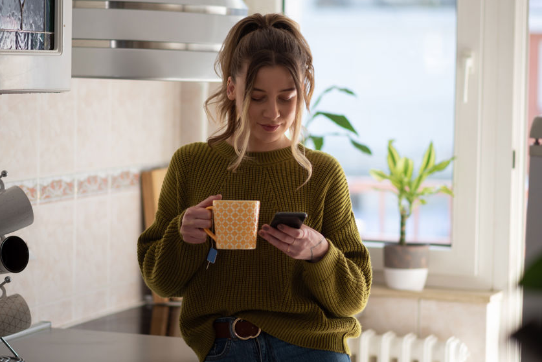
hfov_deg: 19.6
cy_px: 161
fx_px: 1567
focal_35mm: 104
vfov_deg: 13.2
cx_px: 278
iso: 80
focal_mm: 85
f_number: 1.8
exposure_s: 1/640
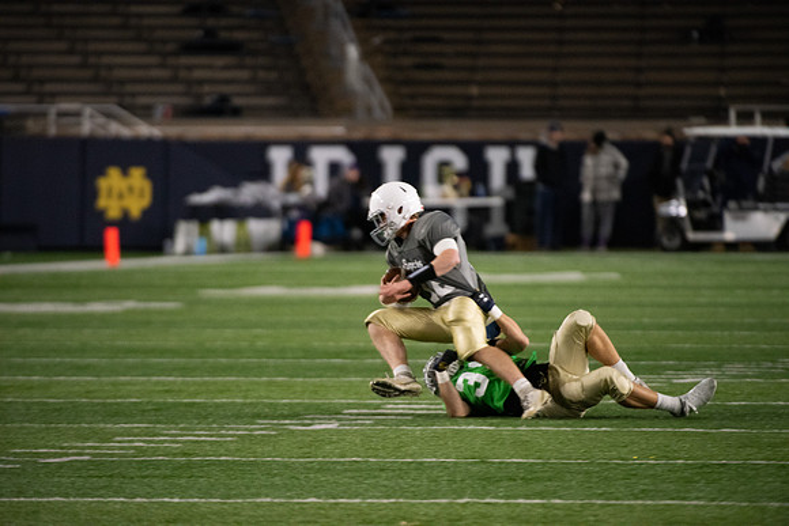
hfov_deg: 5.2
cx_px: 394
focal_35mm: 400
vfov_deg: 3.4
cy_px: 263
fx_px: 8768
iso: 5000
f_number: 4.5
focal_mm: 400
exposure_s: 1/500
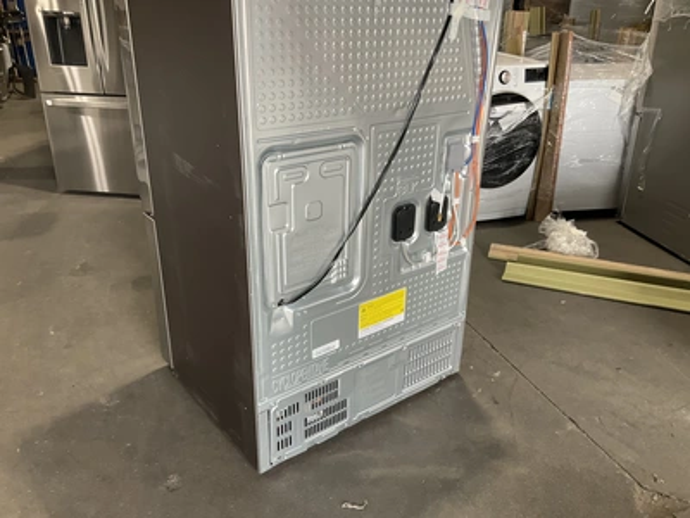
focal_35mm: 29
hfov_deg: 61.7
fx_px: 578
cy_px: 259
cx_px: 345
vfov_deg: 48.2
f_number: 1.8
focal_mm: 3
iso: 64
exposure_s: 1/103
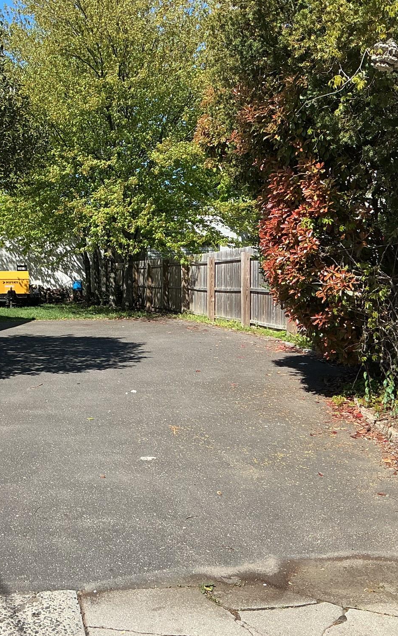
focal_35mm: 42
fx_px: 729
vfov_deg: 47.2
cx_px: 58
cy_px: 322
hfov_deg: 29.6
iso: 25
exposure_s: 1/997
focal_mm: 3
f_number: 1.8
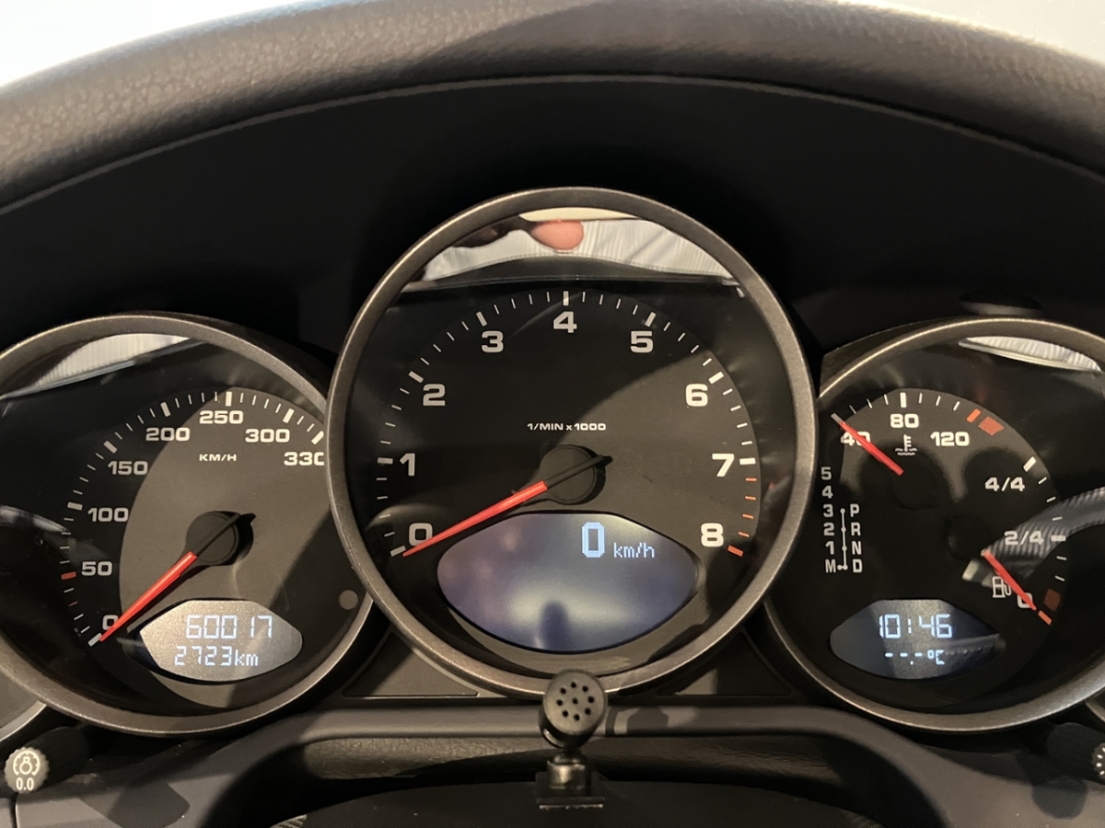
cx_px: 552
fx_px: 894
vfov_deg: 49.7
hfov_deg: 63.4
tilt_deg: -7.3
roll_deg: -0.6
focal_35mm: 28
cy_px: 414
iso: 640
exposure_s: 1/20
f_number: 1.8
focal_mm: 3.99
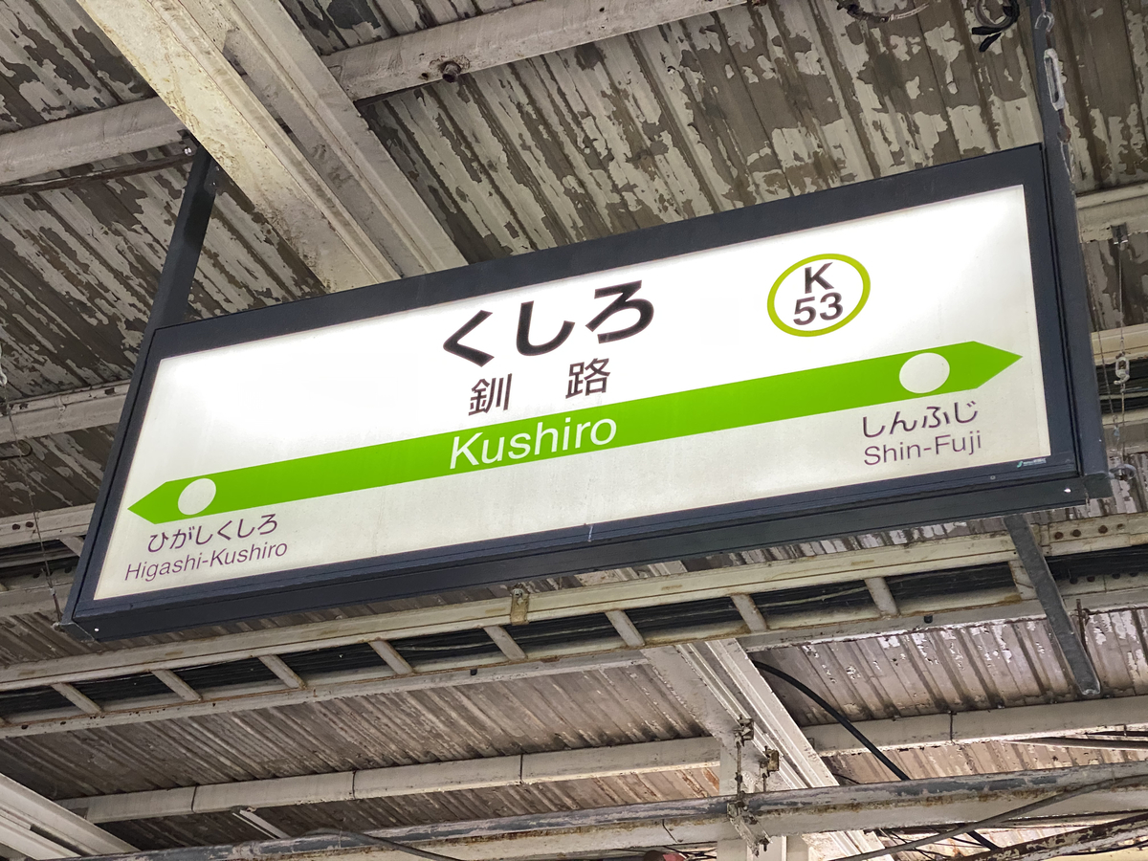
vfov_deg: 28.0
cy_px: 430
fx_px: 1725
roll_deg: -5.9
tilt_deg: +35.5
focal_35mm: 52
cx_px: 574
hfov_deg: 36.8
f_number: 2
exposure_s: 1/60
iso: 250
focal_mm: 6
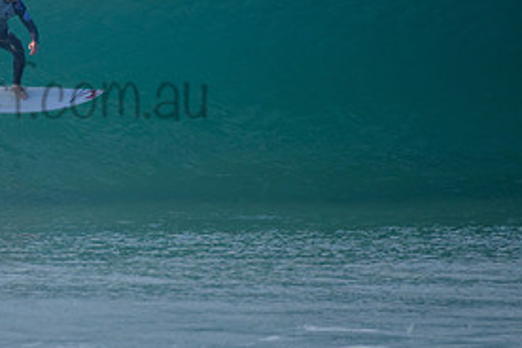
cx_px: 8
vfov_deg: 1.3
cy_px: 75
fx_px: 15688
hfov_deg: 1.9
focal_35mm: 1082
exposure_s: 1/2000
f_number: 5.6
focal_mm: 500
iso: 400
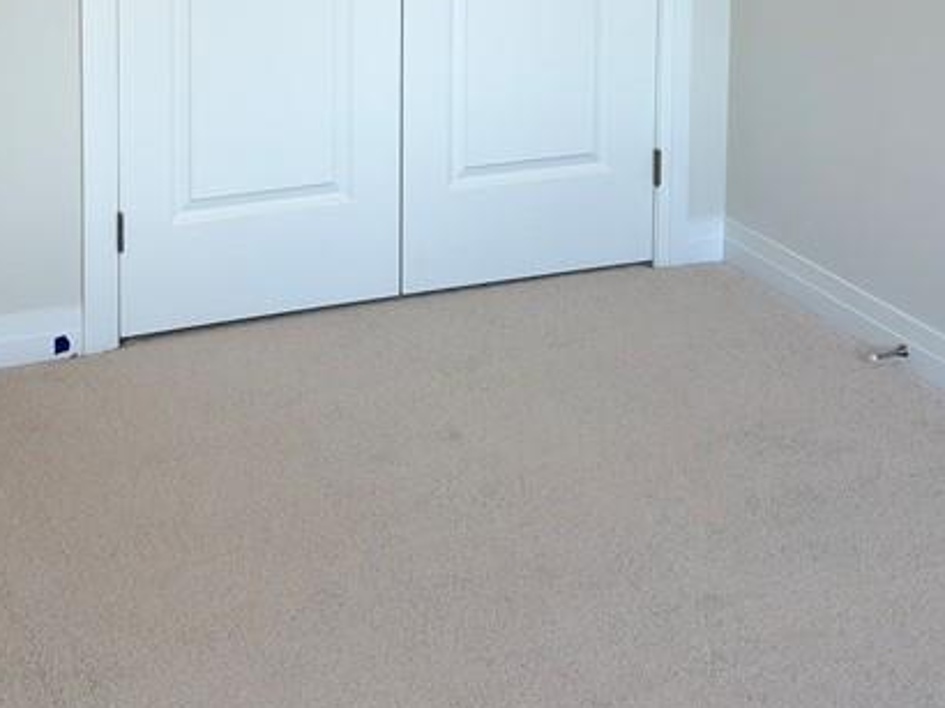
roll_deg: +0.8
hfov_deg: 31.8
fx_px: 1637
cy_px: -129
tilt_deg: -6.1
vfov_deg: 22.6
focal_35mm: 60
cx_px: 284
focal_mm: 6.93
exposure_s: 1/120
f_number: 1.8
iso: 100
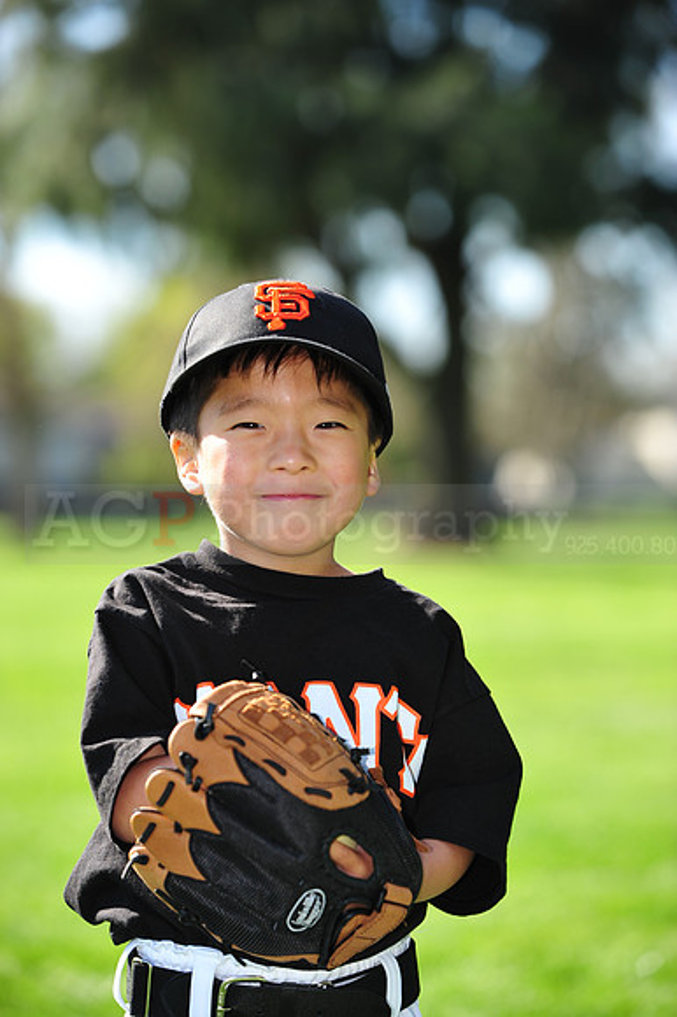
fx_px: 3812
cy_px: 508
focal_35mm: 135
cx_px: 338
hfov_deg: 10.1
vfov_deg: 15.2
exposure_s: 1/500
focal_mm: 135
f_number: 4.5
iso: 200
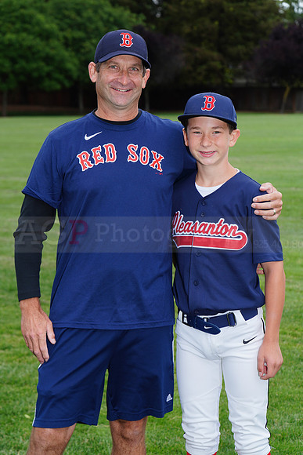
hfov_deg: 11.8
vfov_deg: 17.6
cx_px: 152
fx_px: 1464
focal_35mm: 116
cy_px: 228
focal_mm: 116
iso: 200
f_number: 9
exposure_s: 1/250
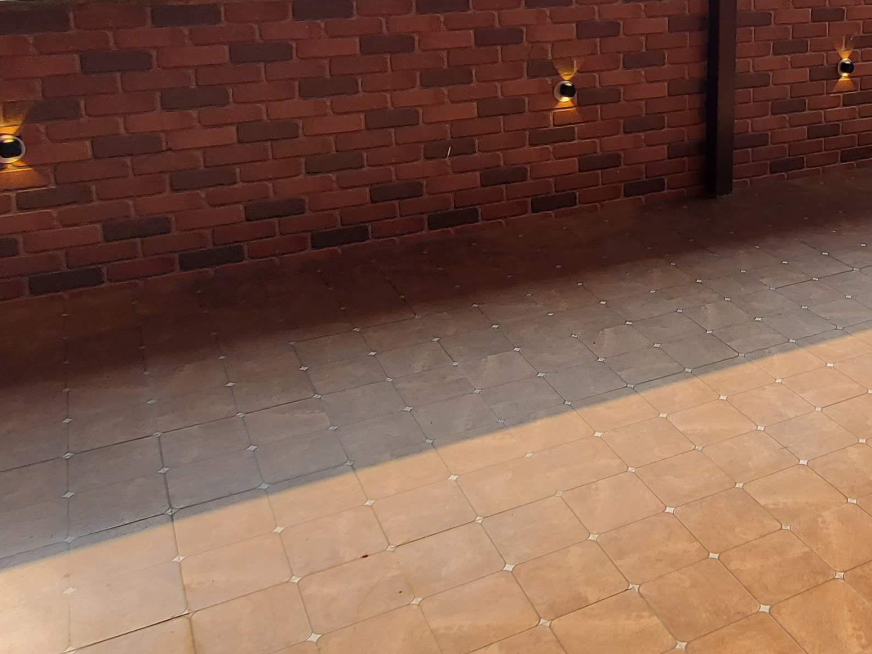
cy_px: 86
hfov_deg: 45.9
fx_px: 957
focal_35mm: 38
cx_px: 724
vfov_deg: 35.8
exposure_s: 1/467
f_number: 2.2
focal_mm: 1.8
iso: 50
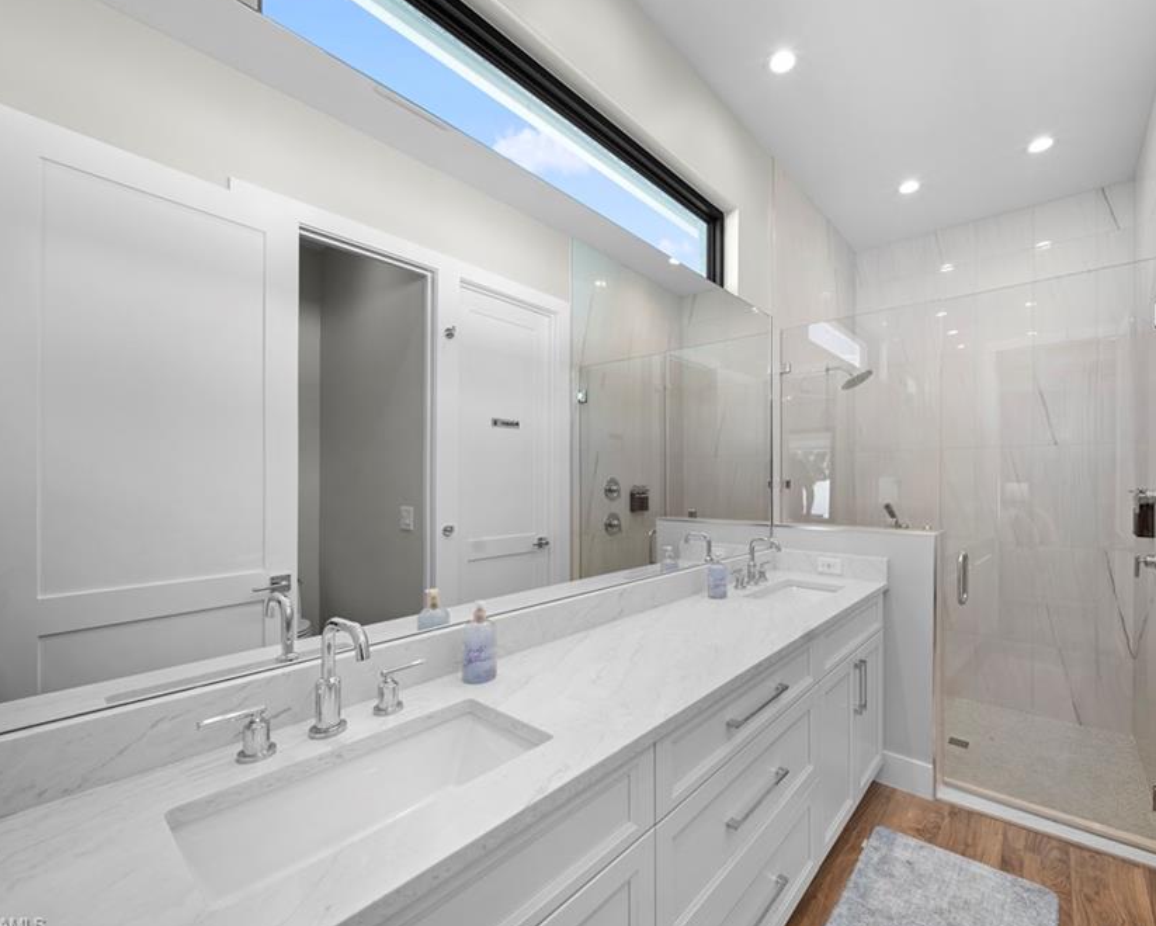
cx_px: 666
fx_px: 479
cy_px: 458
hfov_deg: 99.9
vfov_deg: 88.0
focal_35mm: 14
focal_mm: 12
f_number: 9
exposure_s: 1/5
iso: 100
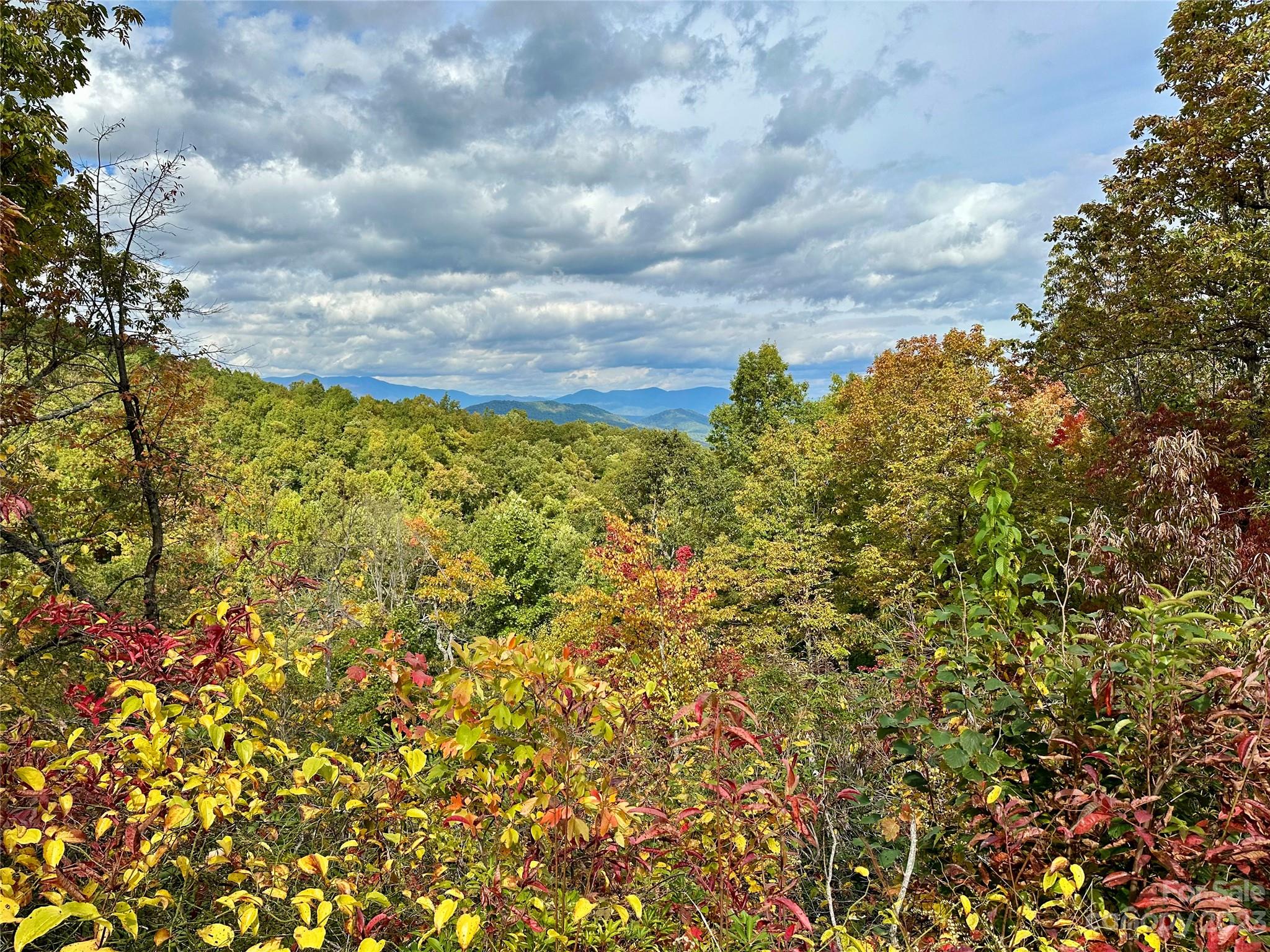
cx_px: 635
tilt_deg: -5.4
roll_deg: +0.4
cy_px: 476
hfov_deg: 71.6
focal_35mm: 24
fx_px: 881
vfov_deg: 56.8
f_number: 1.78
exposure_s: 1/5263
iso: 80
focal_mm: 6.86
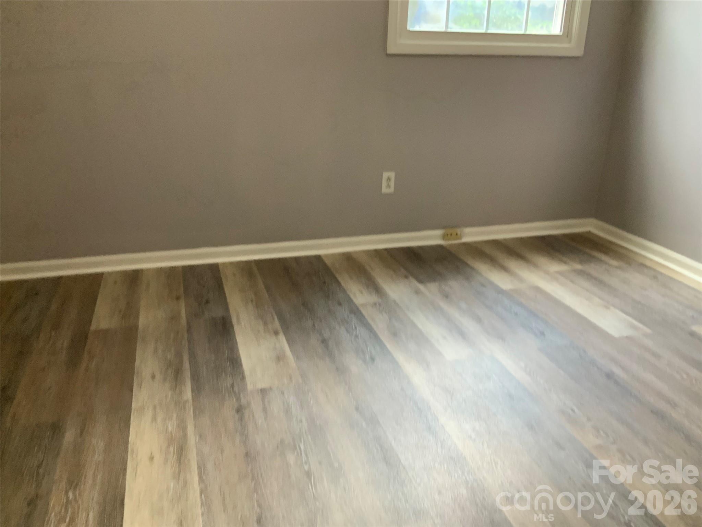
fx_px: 588
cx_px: 351
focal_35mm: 29
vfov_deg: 48.2
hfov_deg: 61.7
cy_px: 264
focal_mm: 3
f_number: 1.8
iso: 160
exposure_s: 1/60
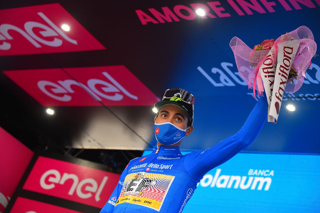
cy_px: 106
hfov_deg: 18.3
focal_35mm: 112
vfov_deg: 12.2
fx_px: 995
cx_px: 160
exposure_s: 1/400
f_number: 5
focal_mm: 112
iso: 3200
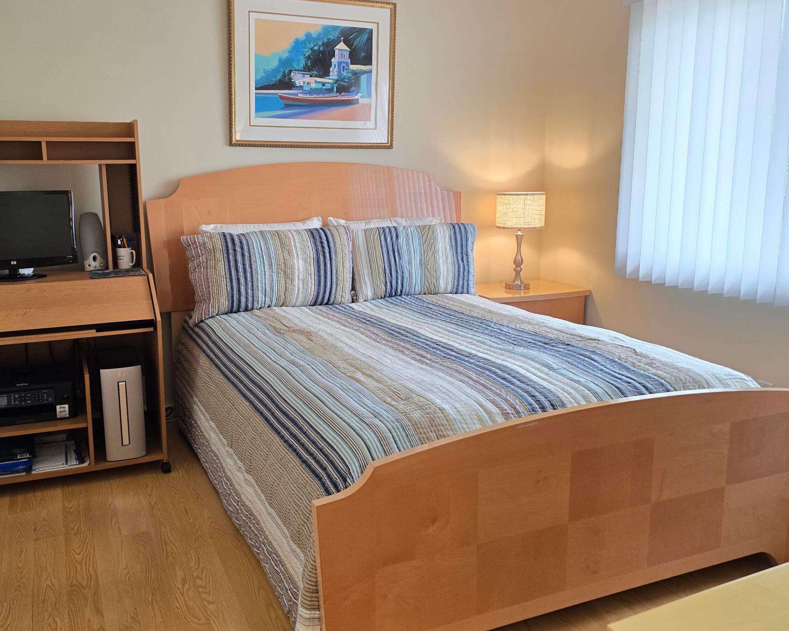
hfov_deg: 58.4
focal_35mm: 30
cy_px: 285
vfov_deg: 48.4
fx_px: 701
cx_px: 329
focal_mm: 6.3
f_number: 1.7
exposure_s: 1/120
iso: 250
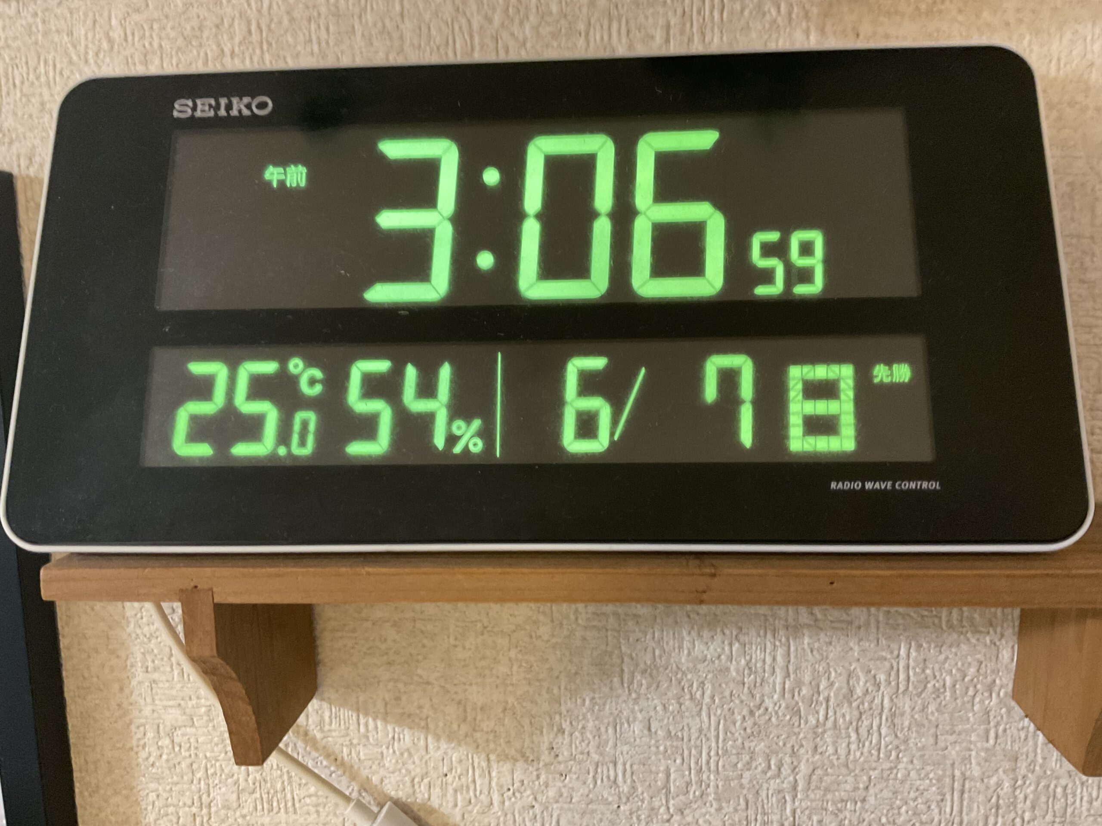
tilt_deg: -7.7
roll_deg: +0.4
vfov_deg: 48.2
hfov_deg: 61.7
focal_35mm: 29
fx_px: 923
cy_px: 413
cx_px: 551
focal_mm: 3
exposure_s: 1/33
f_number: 1.8
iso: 250
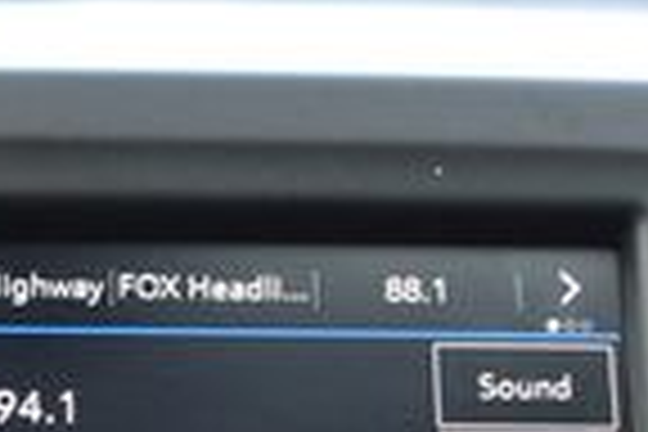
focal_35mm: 173
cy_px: 752
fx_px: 3114
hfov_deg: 11.7
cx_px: -63
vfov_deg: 7.7
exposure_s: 1/25
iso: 400
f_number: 7.1
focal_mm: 26
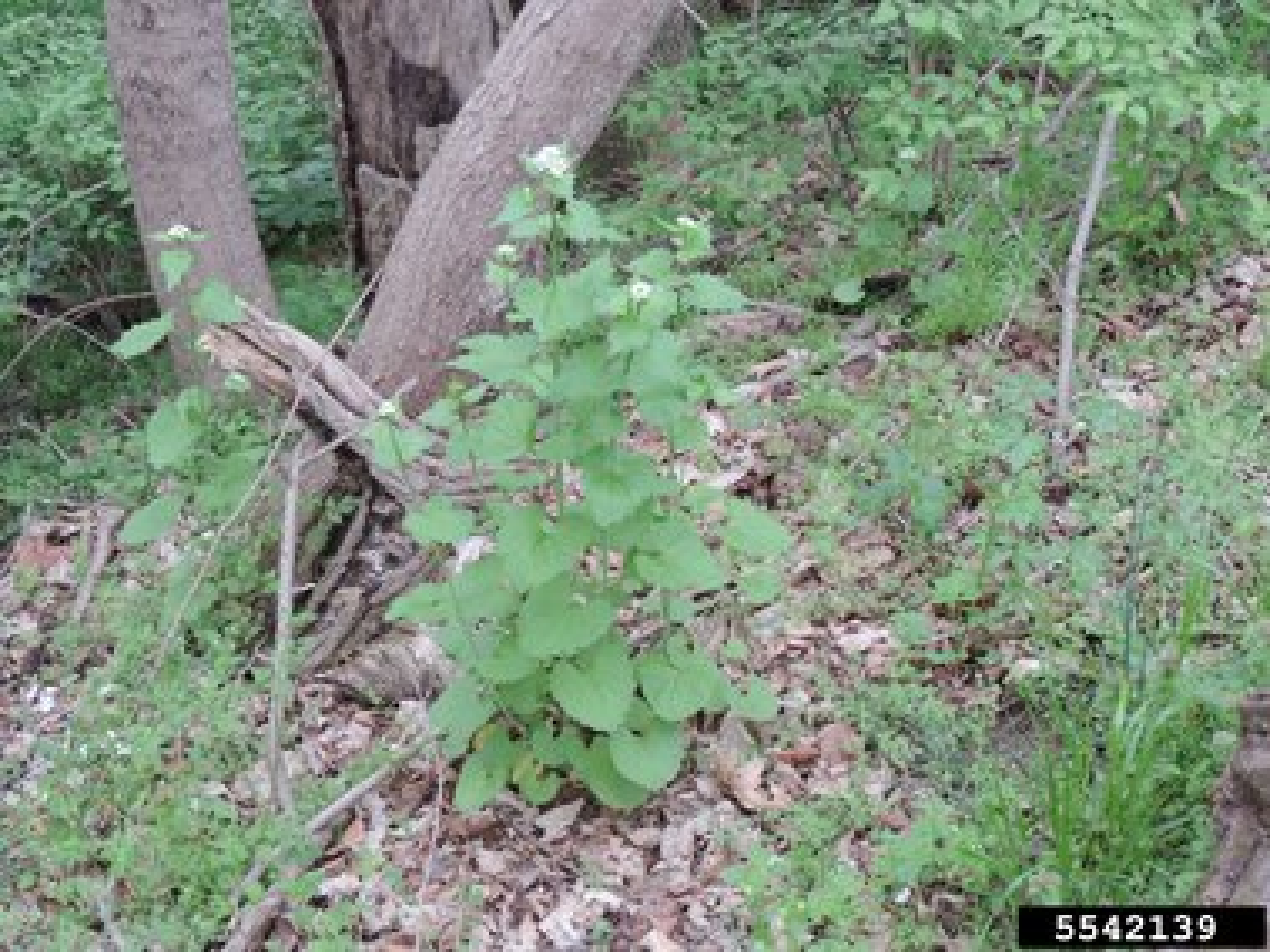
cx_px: 635
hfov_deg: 38.2
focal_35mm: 50
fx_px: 1834
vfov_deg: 29.1
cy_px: 476
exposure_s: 1/50
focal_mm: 8.9
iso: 125
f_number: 3.6
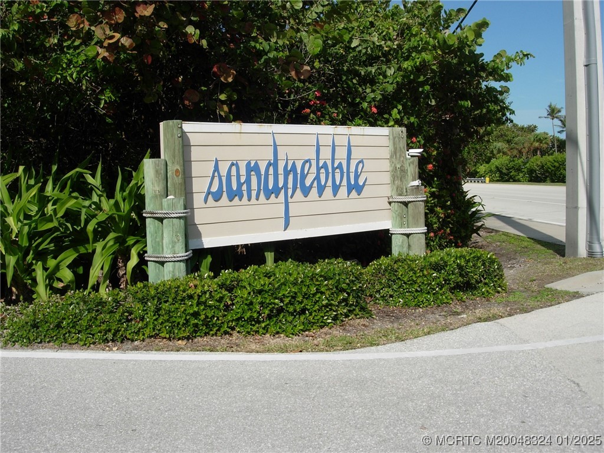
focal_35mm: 38
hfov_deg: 49.0
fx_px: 663
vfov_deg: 37.7
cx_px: 302
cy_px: 226
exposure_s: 1/1149
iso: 79
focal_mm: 7.8
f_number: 4.8
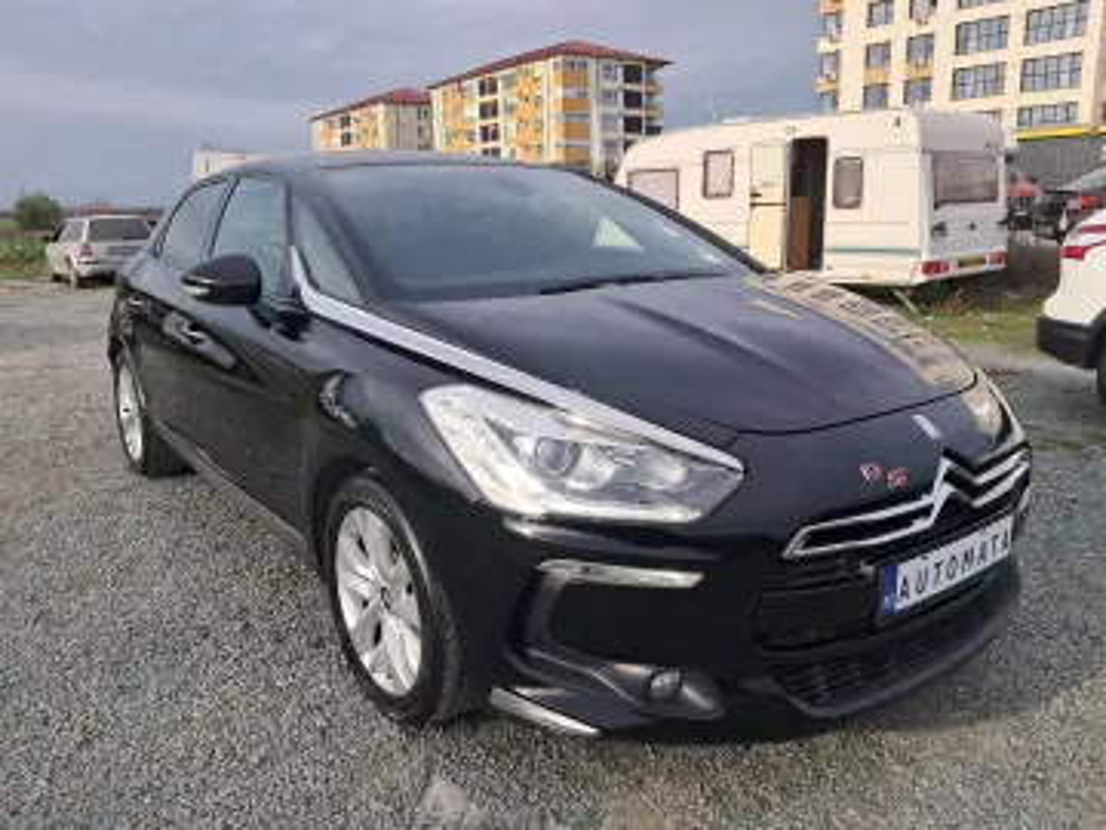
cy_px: 415
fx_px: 863
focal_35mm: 27
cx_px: 553
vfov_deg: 51.4
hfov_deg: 65.3
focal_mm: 4
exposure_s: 1/397
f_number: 1.8
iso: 50
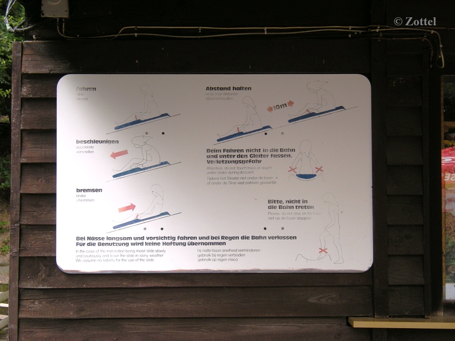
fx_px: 907
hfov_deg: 28.2
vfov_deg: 21.3
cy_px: 170
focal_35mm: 69
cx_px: 228
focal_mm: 11.5
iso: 83
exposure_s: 1/117
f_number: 4.4
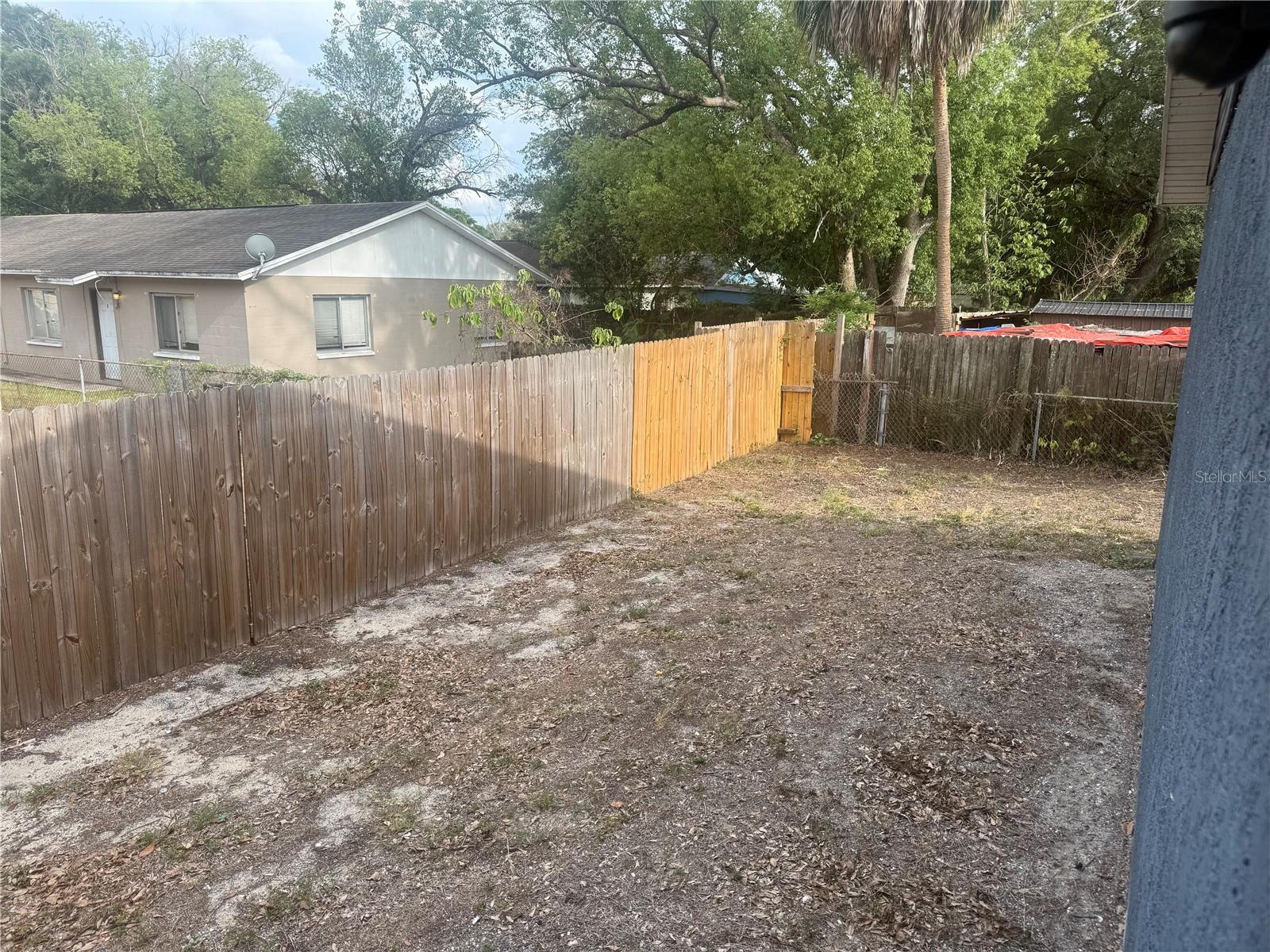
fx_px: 881
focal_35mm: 24
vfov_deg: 56.8
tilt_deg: -12.6
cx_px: 635
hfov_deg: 71.6
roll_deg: -1.1
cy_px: 476
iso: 80
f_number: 1.78
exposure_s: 1/1250
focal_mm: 6.76
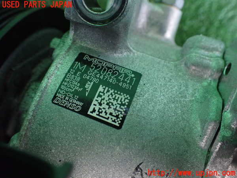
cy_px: 89
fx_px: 205
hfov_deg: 60.0
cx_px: 118
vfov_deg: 46.8
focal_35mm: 30
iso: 800
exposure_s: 1/40
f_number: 2.3
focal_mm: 5.4
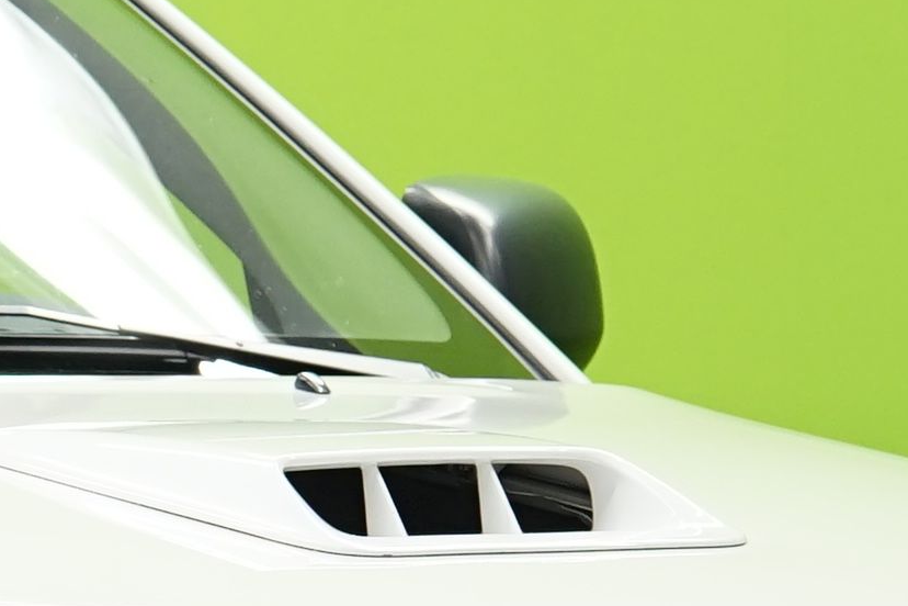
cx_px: -976
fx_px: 11147
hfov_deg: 4.6
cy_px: 970
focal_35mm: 442
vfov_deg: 3.1
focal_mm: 61
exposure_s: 1/15
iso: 500
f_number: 5.6
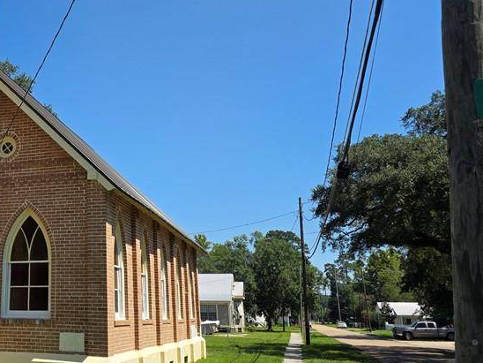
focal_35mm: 43
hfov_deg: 40.2
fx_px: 600
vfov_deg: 33.6
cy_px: 162
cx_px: 38
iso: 80
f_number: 1.7
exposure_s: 1/5608
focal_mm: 6.3
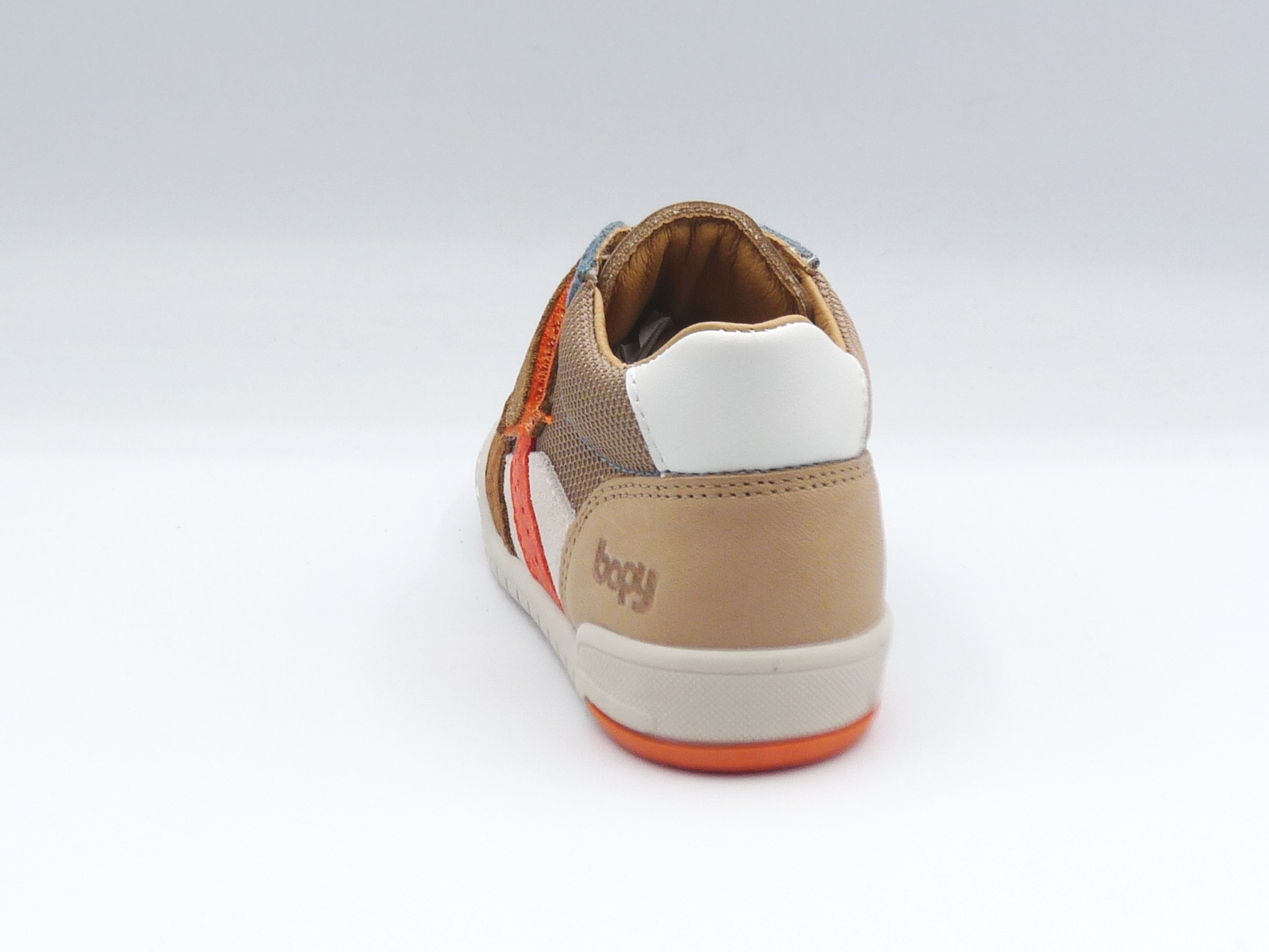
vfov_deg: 18.9
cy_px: 476
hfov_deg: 25.0
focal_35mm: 78
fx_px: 2859
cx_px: 634
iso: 100
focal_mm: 7.8
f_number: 4
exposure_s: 1/250
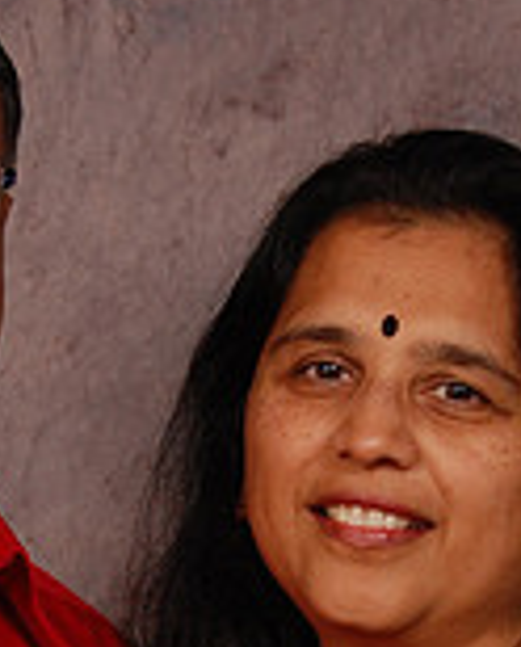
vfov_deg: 8.5
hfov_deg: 7.0
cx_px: 88
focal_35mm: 222
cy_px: 1017
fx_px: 4262
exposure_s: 1/200
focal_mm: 42
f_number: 5.6
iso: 400
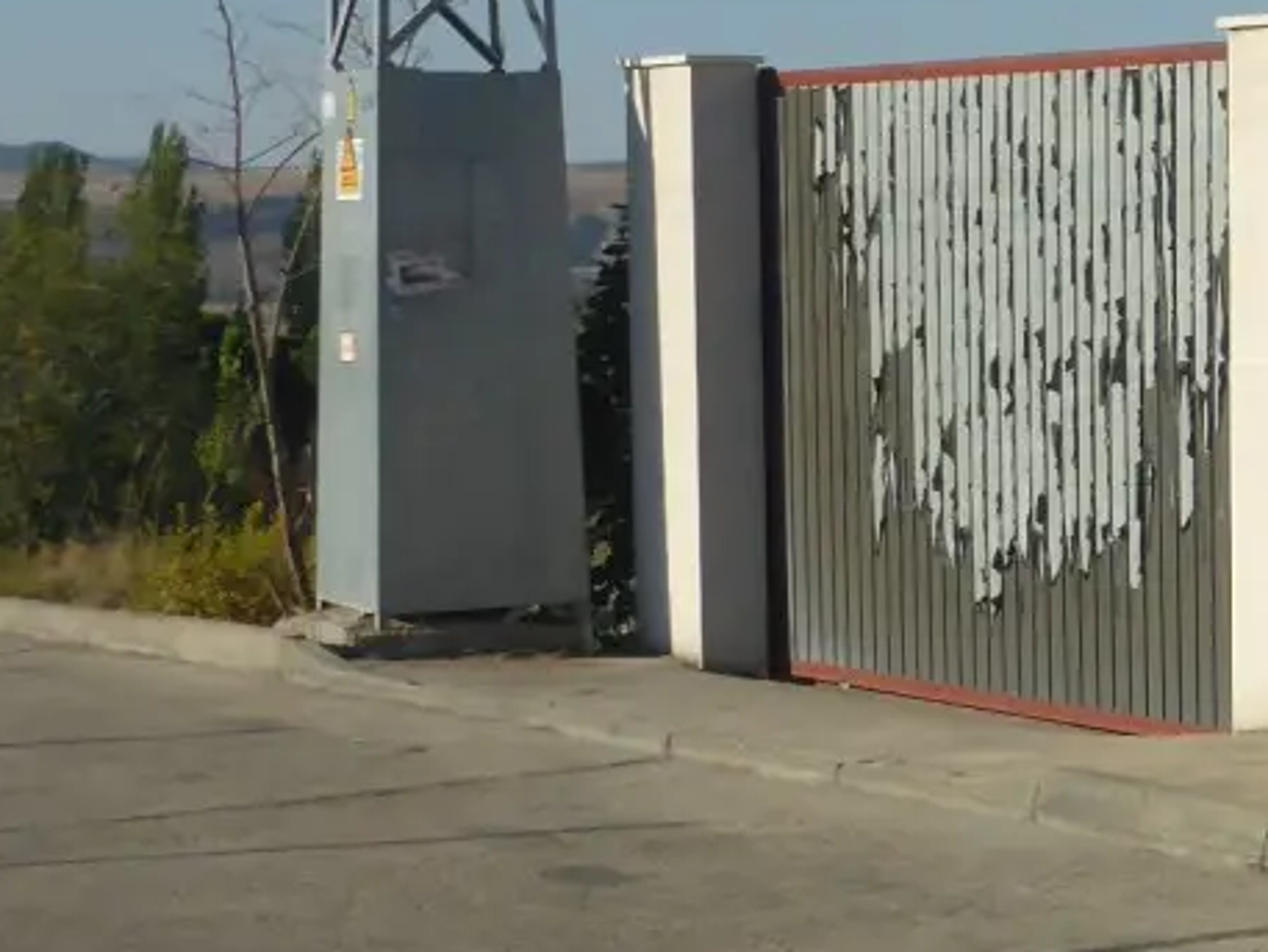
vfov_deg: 15.1
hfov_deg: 17.7
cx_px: 1967
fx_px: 3591
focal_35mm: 98
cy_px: 291
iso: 100
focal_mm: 4.9
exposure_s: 1/200
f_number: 10
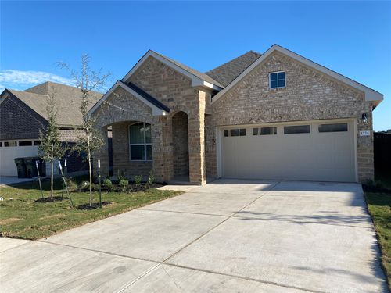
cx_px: 196
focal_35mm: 26
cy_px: 146
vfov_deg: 53.1
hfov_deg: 67.3
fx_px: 294
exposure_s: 1/2571
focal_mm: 4.25
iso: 32
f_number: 1.8
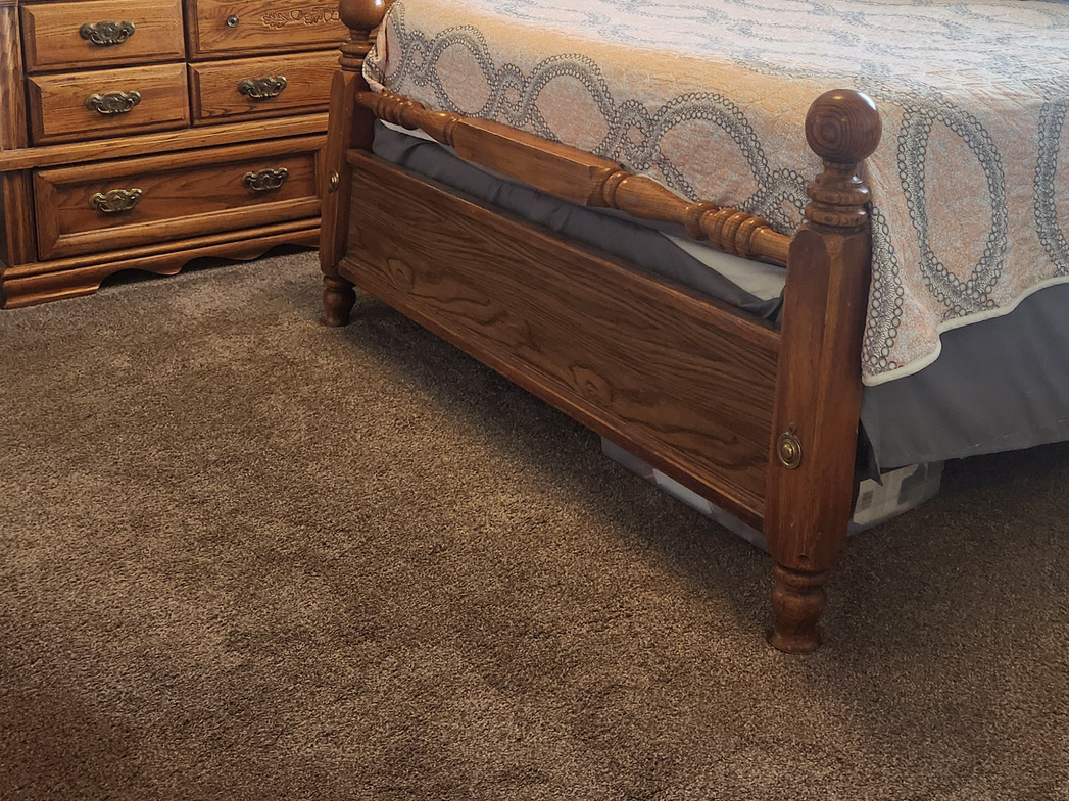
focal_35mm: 45
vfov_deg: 30.7
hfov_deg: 42.0
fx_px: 1390
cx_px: 617
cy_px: 82
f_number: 1.8
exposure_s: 1/120
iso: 200
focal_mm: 5.4
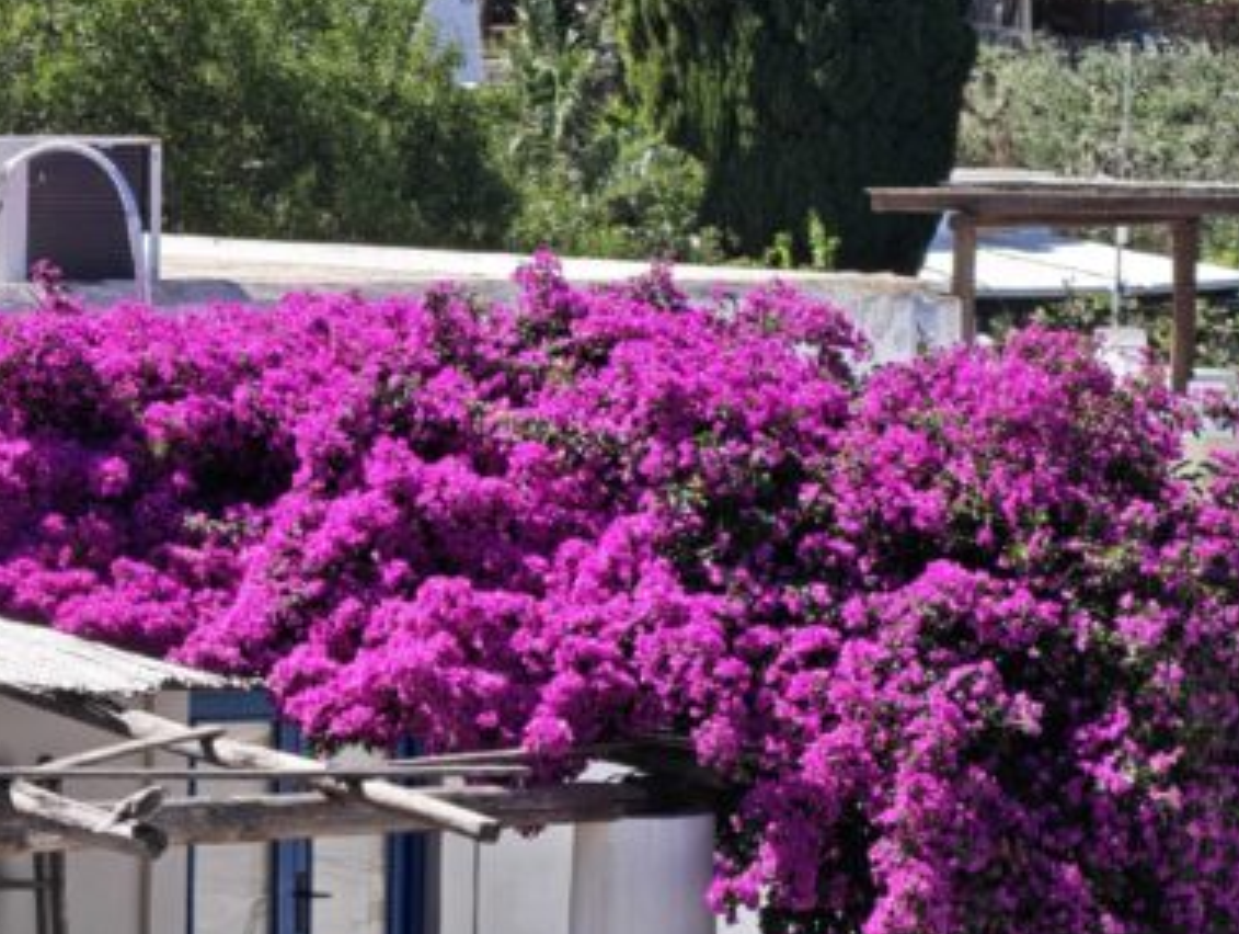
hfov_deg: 4.9
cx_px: 220
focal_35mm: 403
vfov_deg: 3.7
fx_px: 14447
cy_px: 742
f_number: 2.6
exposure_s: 1/480
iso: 50
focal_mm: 22.48
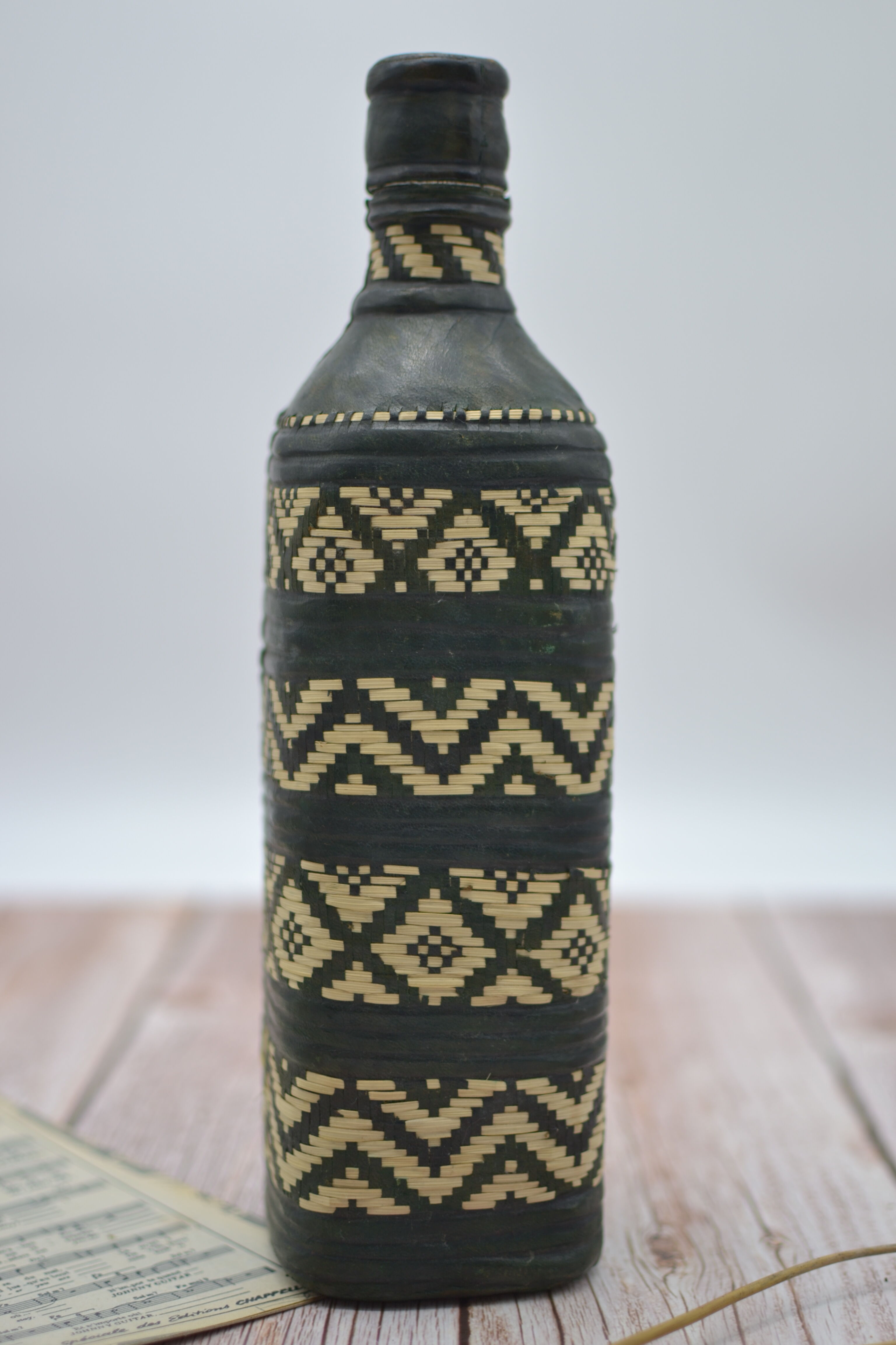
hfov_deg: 25.8
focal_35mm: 52
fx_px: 1960
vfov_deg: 37.9
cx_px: 448
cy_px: 672
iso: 100
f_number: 1.8
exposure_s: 1/400
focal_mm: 35
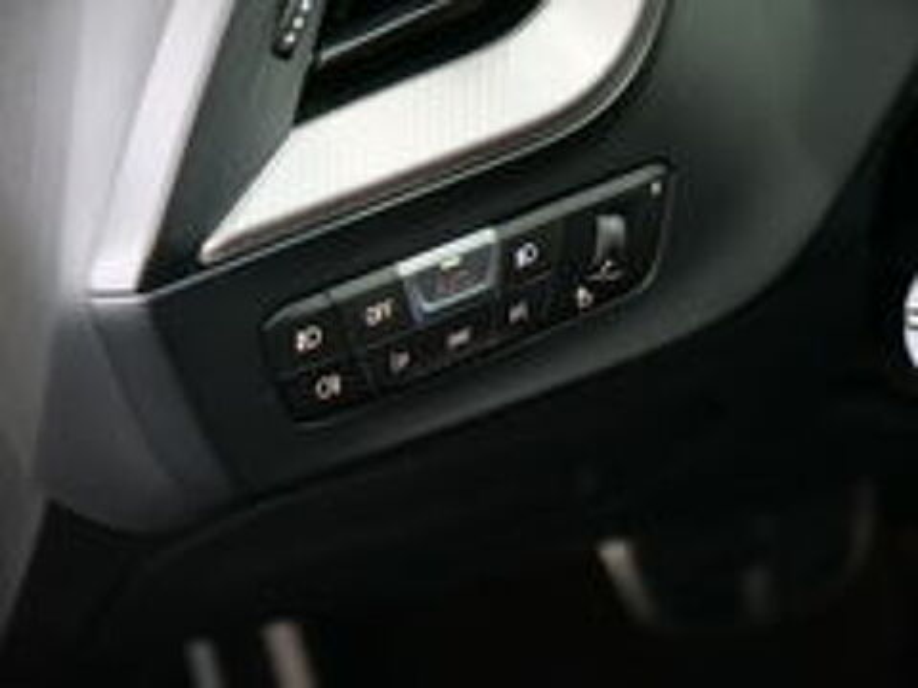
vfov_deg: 12.3
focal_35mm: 120
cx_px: 459
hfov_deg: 16.4
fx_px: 3182
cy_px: 344
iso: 3200
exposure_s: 1/25
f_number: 4
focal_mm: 60
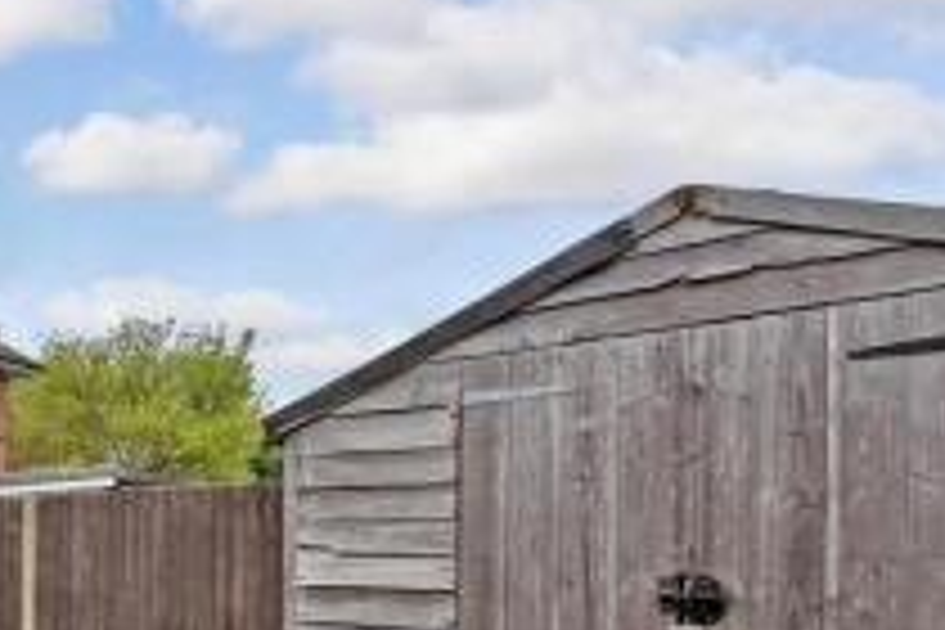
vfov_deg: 36.3
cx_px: -122
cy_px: 574
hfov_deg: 42.3
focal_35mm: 34
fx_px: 892
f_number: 8
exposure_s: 1/80
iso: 160
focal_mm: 10
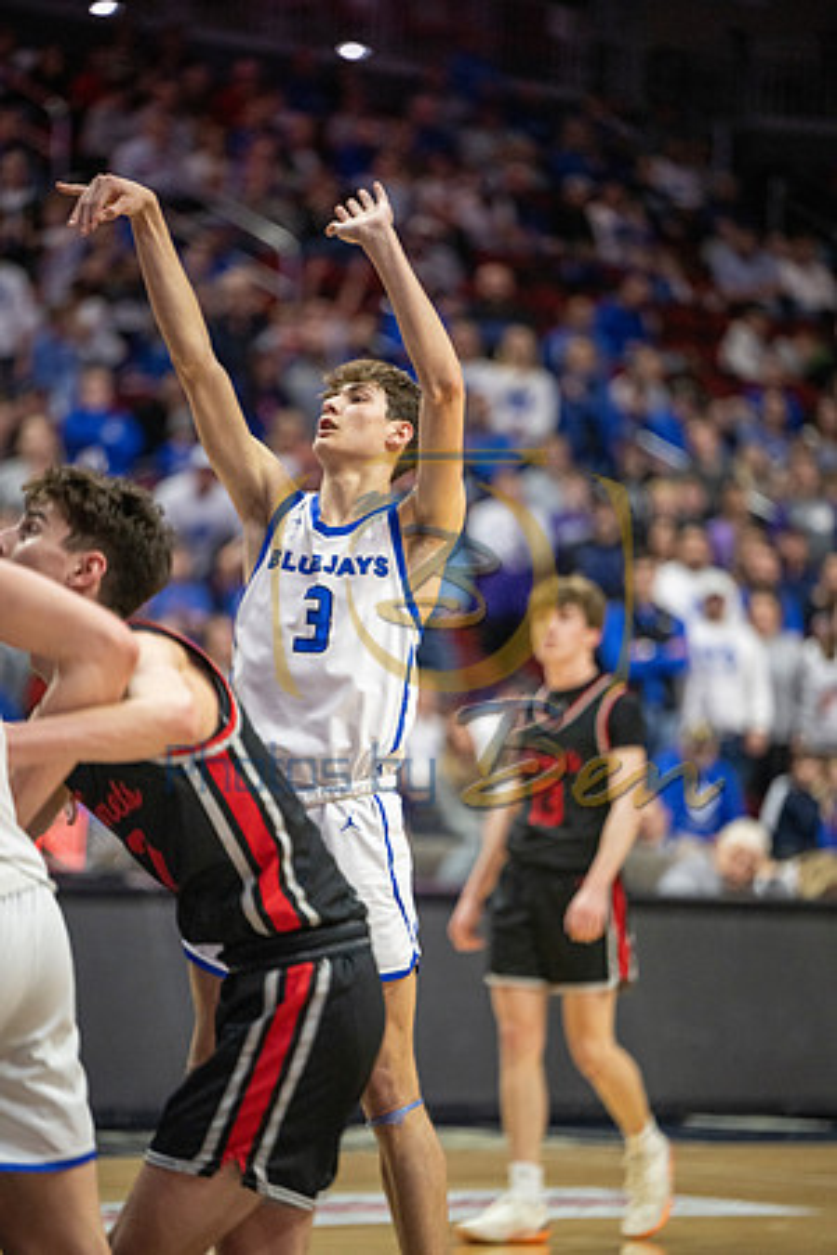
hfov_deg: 7.6
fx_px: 6277
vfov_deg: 11.4
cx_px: 418
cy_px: 628
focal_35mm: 180
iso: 2500
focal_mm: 180
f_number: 2.8
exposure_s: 1/1250
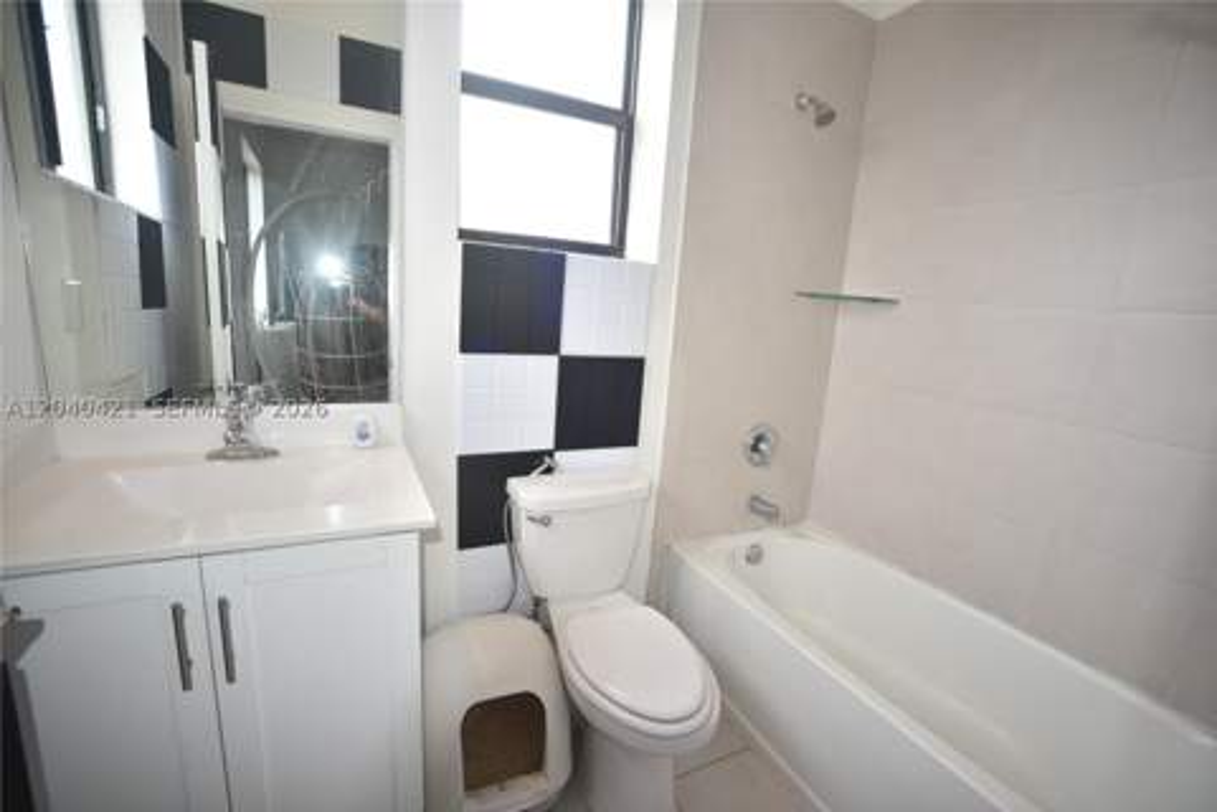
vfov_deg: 77.3
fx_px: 507
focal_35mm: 15
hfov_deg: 100.4
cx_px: 608
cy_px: 406
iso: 250
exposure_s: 1/125
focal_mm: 15
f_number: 5.6
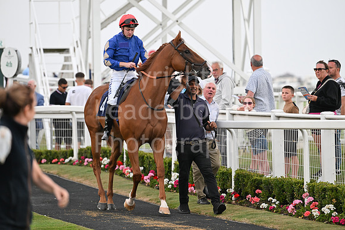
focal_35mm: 190
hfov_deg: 10.8
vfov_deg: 7.2
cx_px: 172
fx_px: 1821
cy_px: 115
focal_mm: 190
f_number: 4
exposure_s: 1/500
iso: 1600
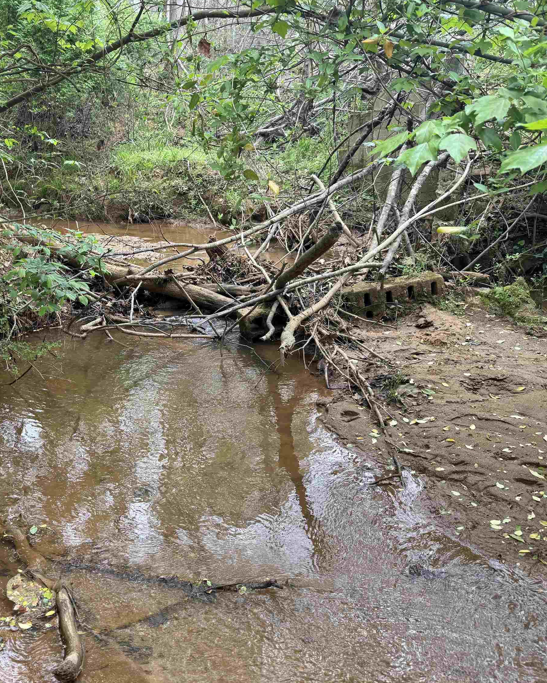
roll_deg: +2.5
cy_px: 345
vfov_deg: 55.7
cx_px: 149
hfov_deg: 44.5
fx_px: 648
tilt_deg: -16.7
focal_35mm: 32
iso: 50
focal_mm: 6.76
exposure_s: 1/121
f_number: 1.78
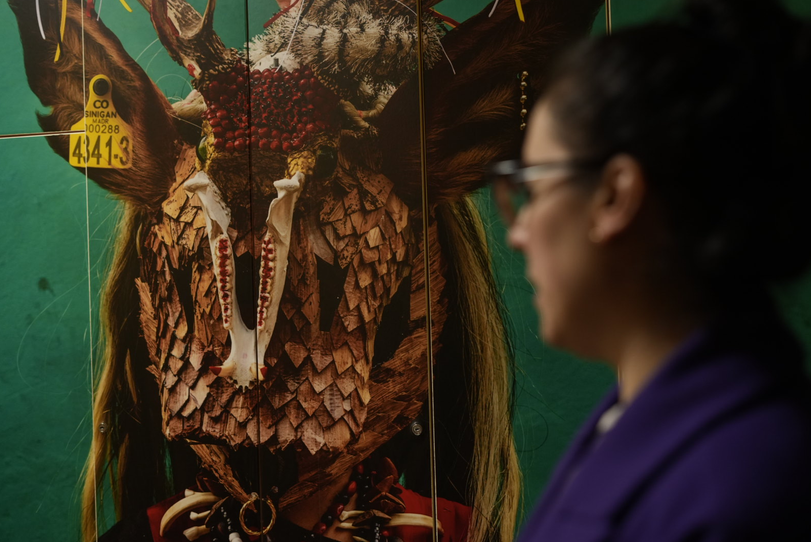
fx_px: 1150
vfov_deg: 26.5
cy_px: 269
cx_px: 403
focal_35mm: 51
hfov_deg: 38.9
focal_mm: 50
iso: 1600
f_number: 2.8
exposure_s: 1/60
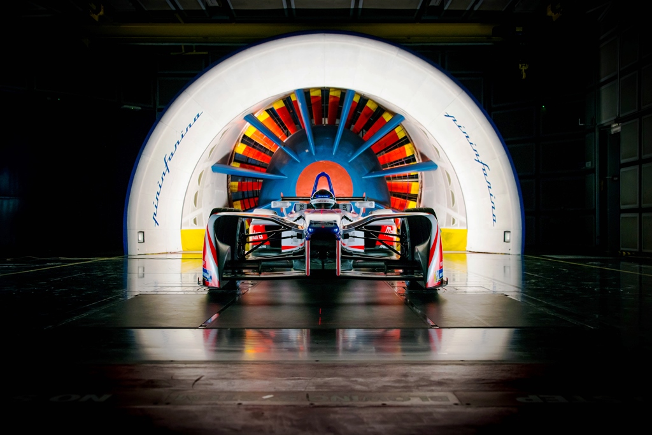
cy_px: 218
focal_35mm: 36
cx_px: 326
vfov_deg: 36.9
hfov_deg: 53.1
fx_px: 652
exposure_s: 1/30
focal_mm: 36
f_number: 4
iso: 1000
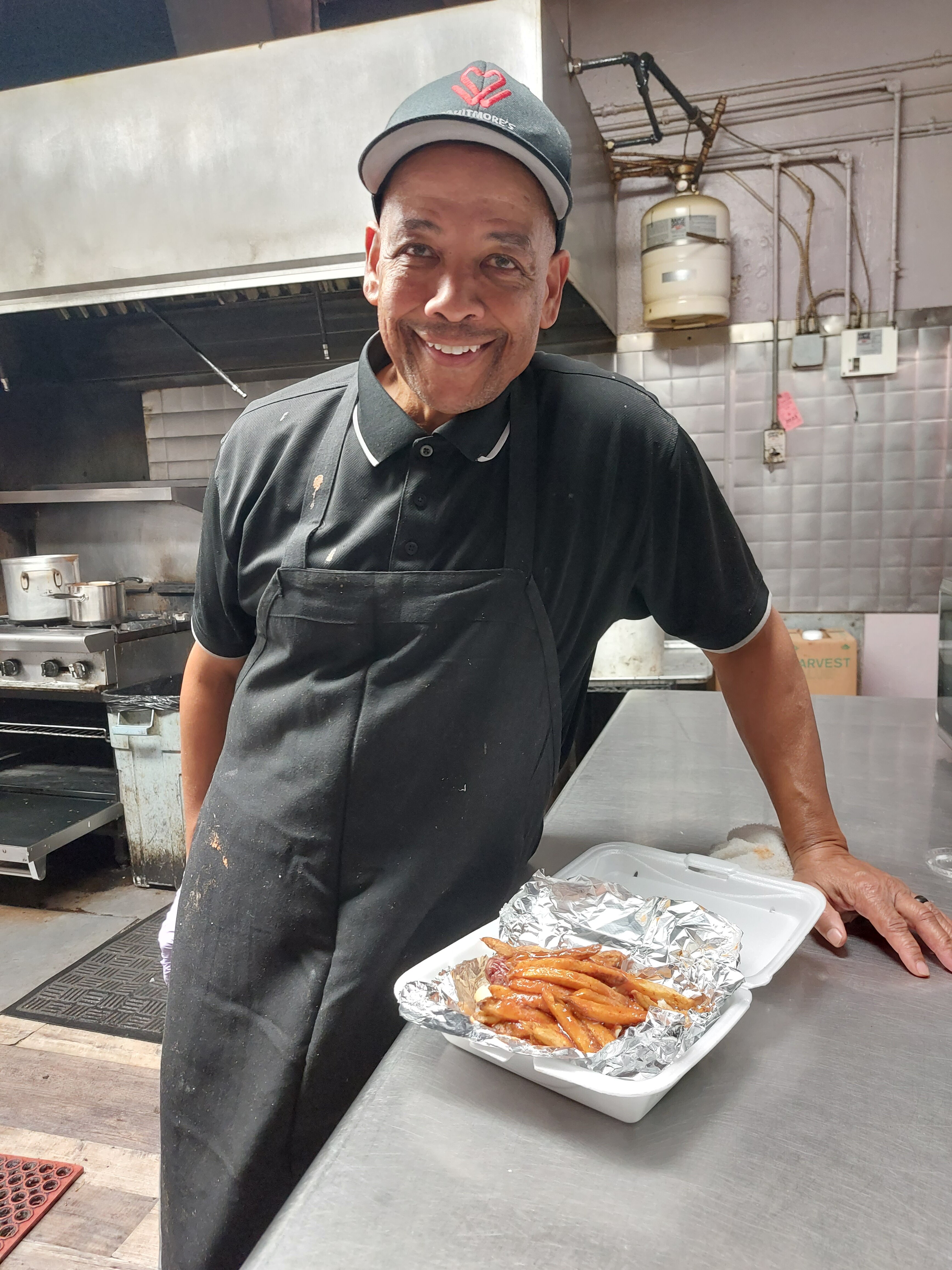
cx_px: 476
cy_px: 635
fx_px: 880
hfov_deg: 56.8
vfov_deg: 71.6
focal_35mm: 24
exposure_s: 1/30
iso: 500
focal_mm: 5.23
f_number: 1.8
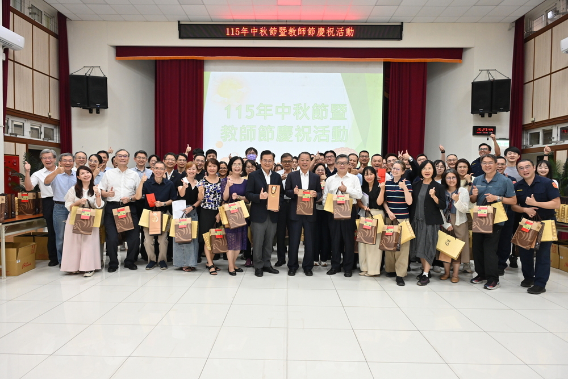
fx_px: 379
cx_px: 284
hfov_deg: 73.7
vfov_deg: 53.1
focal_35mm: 24
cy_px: 190
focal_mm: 24
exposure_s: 1/100
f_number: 5
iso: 1600
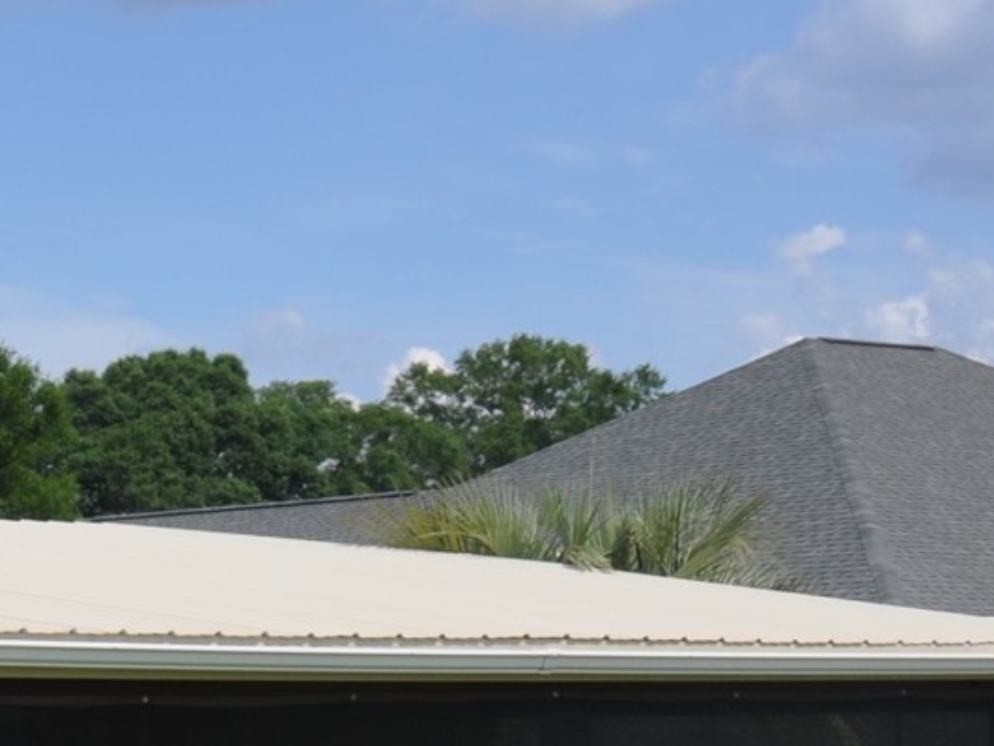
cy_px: 953
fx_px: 3044
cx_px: -714
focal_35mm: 106
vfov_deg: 13.5
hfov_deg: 16.1
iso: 200
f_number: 13
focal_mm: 18
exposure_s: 1/160
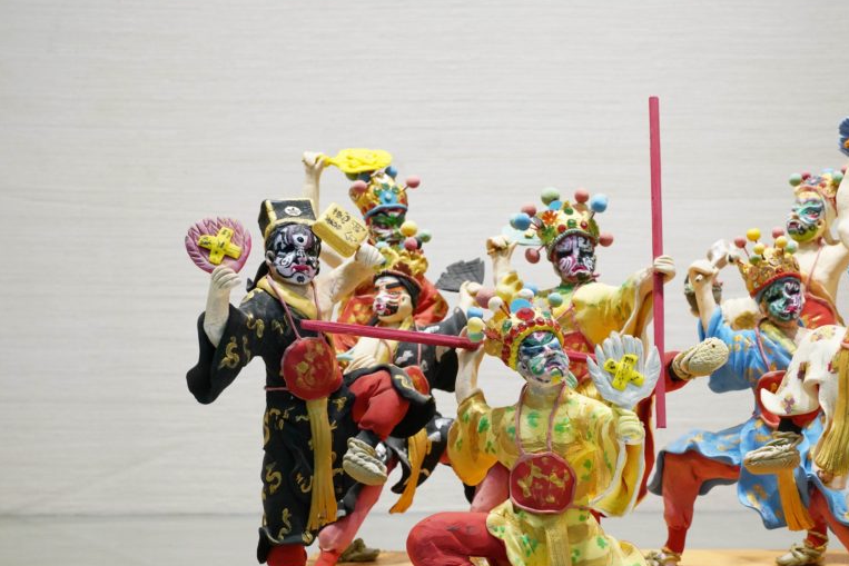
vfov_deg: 24.5
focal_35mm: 55
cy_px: 368
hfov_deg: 35.9
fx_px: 1297
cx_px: 569
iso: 1250
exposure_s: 1/100
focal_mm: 41
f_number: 11
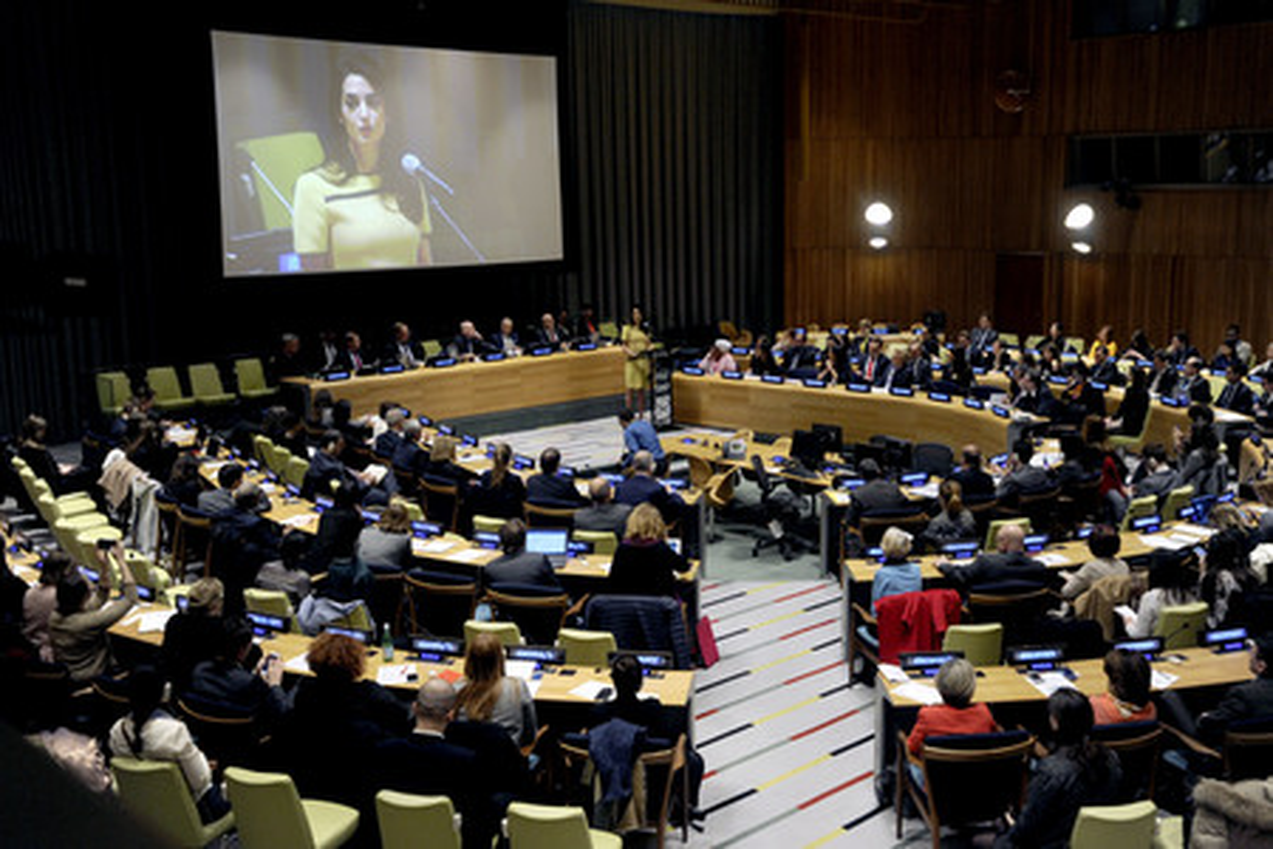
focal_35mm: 35
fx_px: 1238
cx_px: 636
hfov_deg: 54.4
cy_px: 424
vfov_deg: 37.9
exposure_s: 1/320
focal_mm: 35
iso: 1600
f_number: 2.8
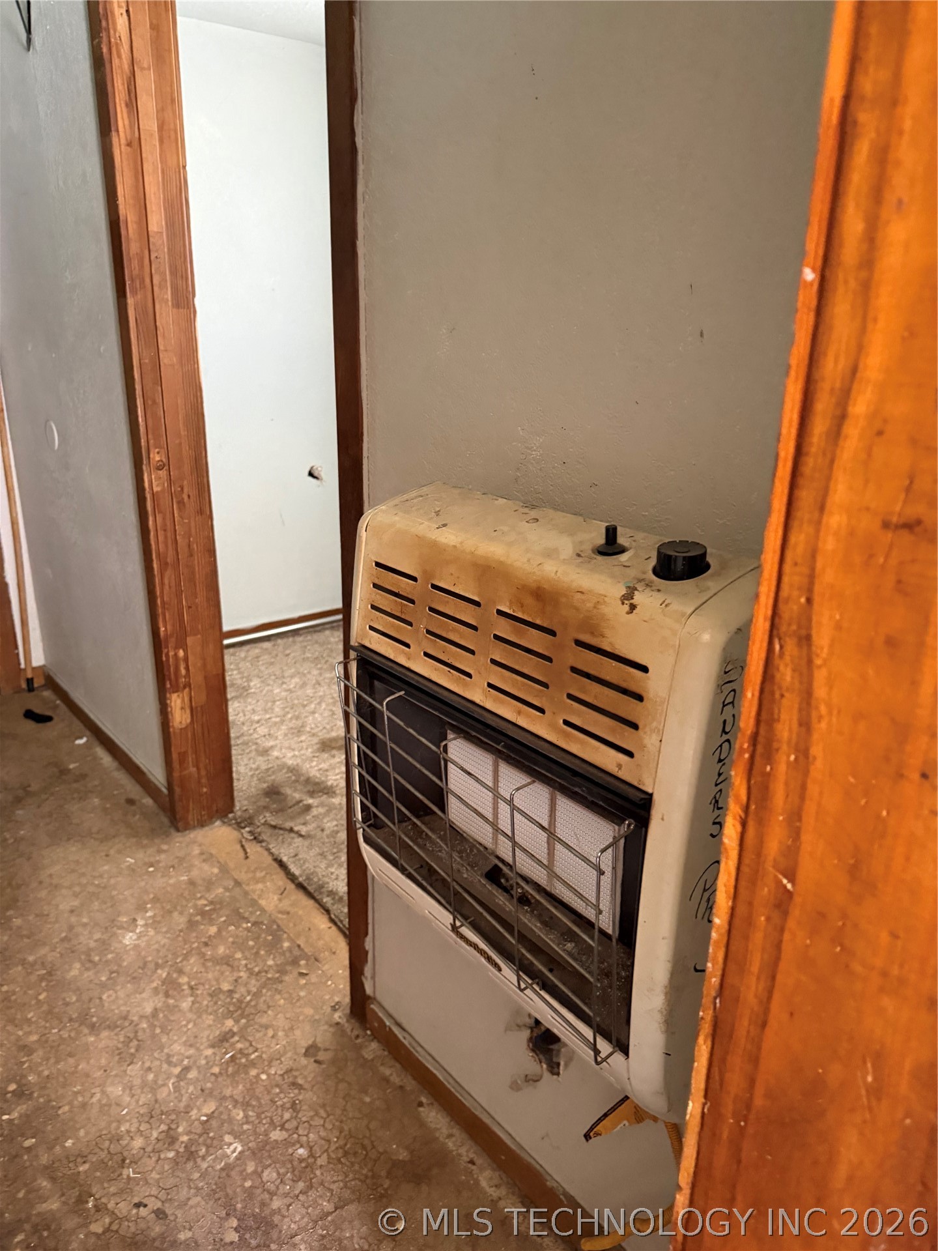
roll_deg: -2.0
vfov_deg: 71.6
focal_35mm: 24
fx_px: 867
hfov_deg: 56.8
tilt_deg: -19.5
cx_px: 469
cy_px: 626
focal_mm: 6.76
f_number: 1.78
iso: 800
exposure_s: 1/59
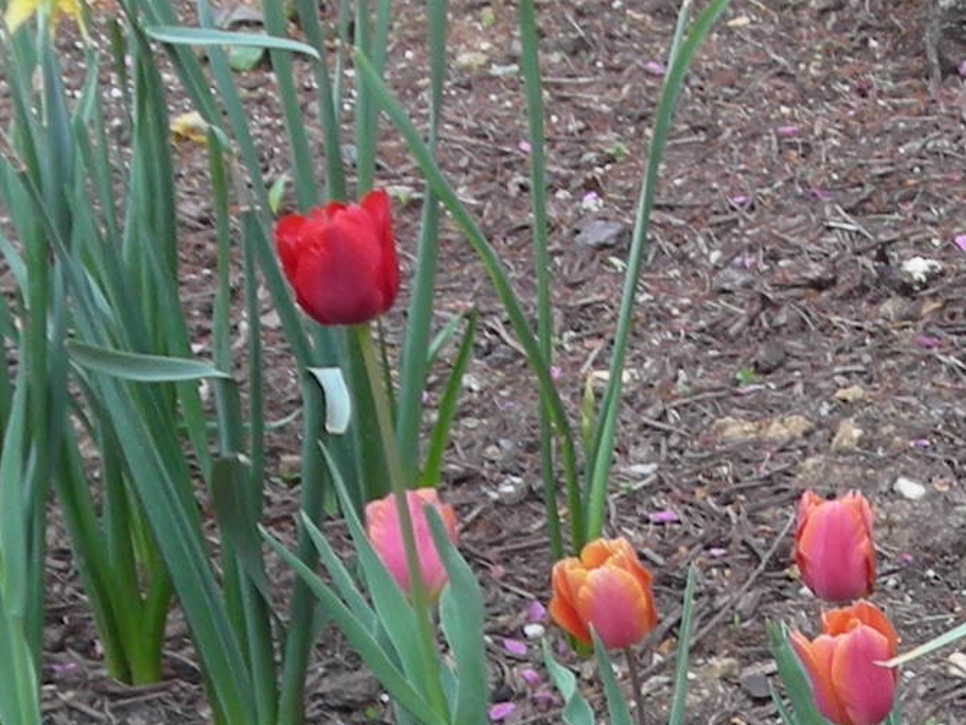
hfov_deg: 12.3
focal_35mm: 160
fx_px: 4466
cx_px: 771
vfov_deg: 9.2
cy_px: 839
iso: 50
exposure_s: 1/91.8
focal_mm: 6.3
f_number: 3.2
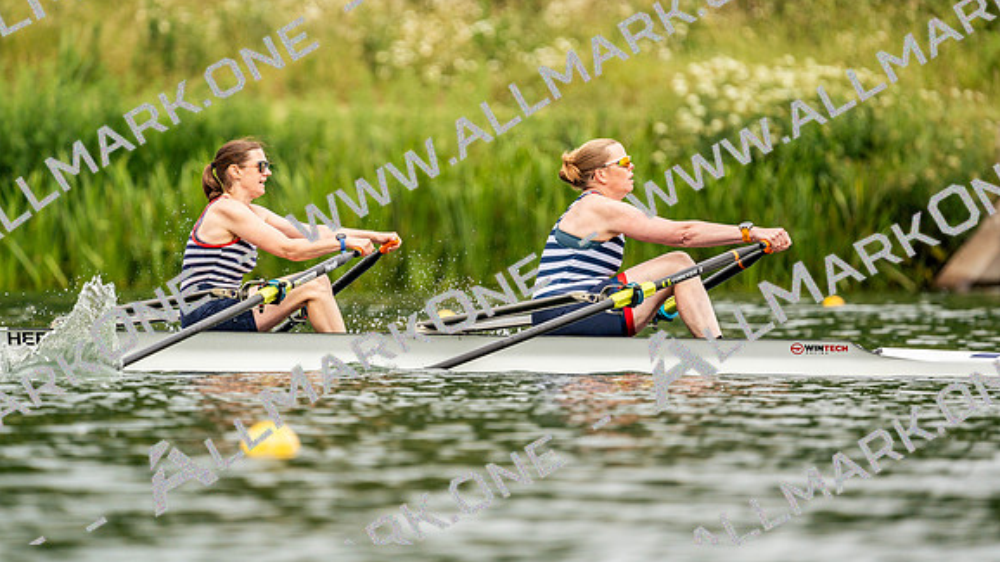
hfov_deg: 3.4
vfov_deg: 1.9
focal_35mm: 631
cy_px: 248
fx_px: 16730
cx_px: 500
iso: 500
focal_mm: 600
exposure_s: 1/2000
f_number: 6.3
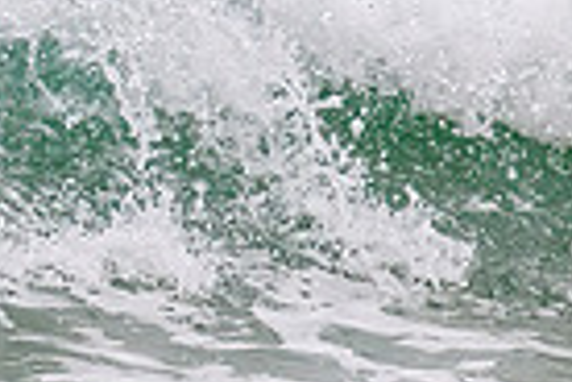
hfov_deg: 0.6
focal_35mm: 3314
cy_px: -269
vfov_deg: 0.4
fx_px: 52652
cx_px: -592
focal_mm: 590
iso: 1000
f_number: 11
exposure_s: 1/2000
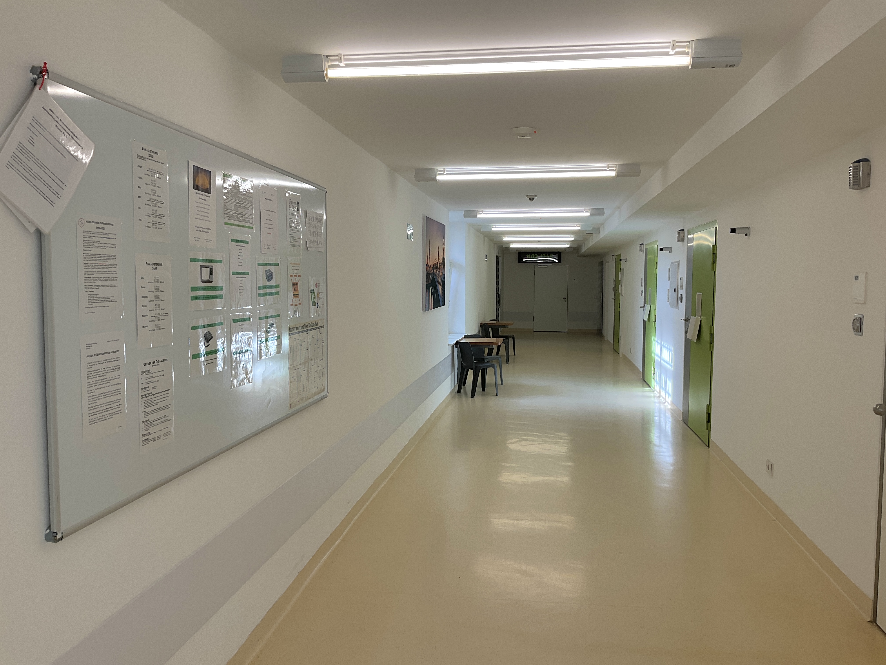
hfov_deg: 61.7
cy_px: 332
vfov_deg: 48.2
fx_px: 742
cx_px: 443
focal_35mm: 29
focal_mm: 3
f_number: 1.8
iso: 25
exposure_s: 1/149
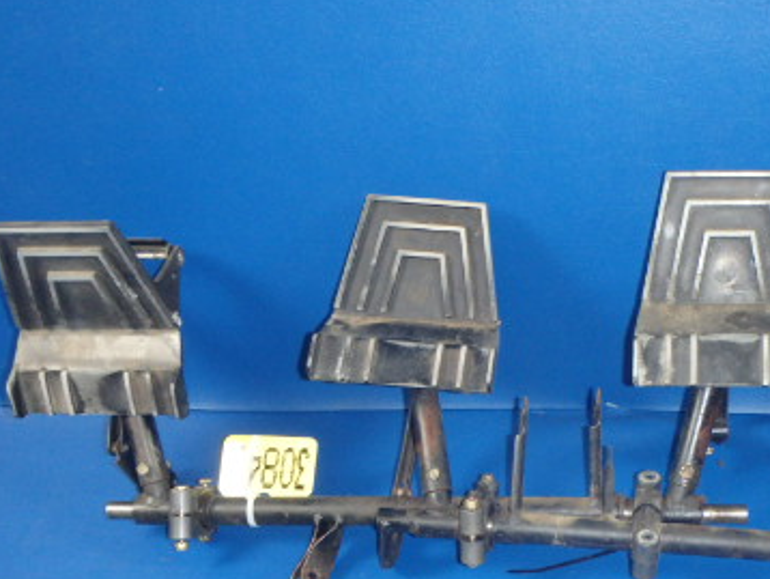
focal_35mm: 50
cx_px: 598
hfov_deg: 37.0
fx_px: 1113
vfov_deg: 28.6
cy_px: 452
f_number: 3.9
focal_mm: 5
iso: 400
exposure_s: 1/30
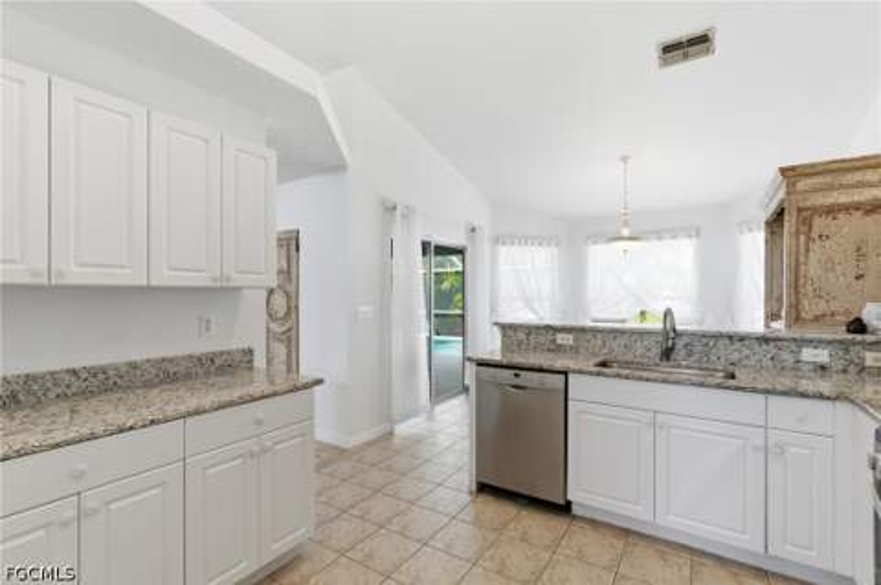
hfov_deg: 96.8
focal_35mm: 16
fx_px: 391
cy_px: 292
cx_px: 440
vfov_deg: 73.6
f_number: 9
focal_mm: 16
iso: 400
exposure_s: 1/80
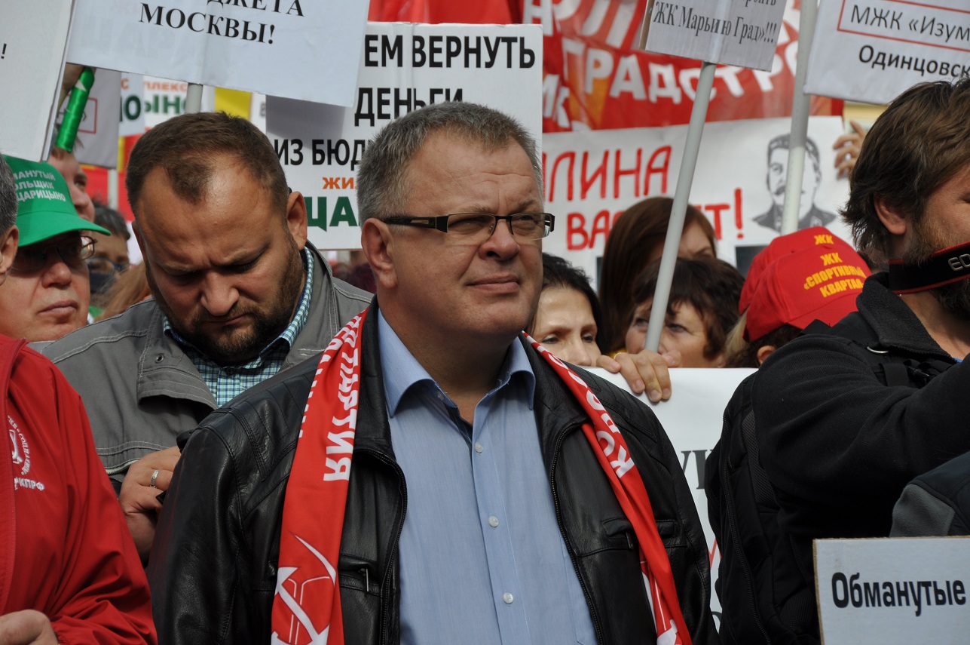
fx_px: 4239
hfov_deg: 13.1
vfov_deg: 8.7
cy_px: 322
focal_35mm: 158
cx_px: 485
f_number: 9
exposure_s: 1/320
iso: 200
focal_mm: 105
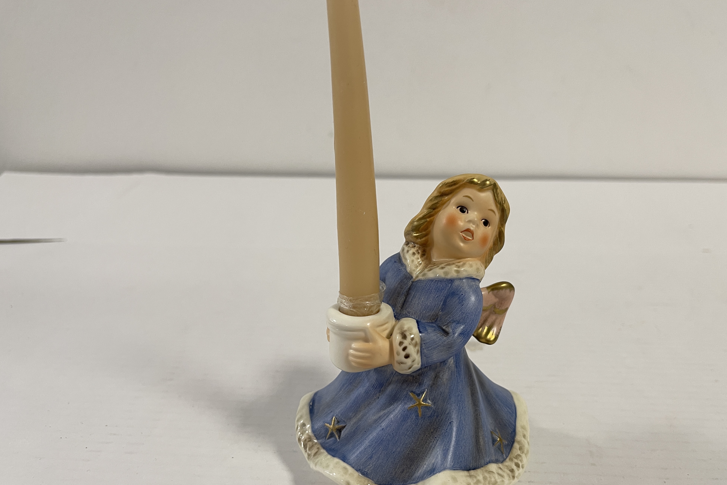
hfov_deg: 67.4
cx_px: 376
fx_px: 545
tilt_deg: -18.2
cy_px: 269
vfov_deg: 47.8
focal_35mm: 27
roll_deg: -0.7
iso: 64
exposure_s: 1/50
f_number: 1.6
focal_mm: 5.1
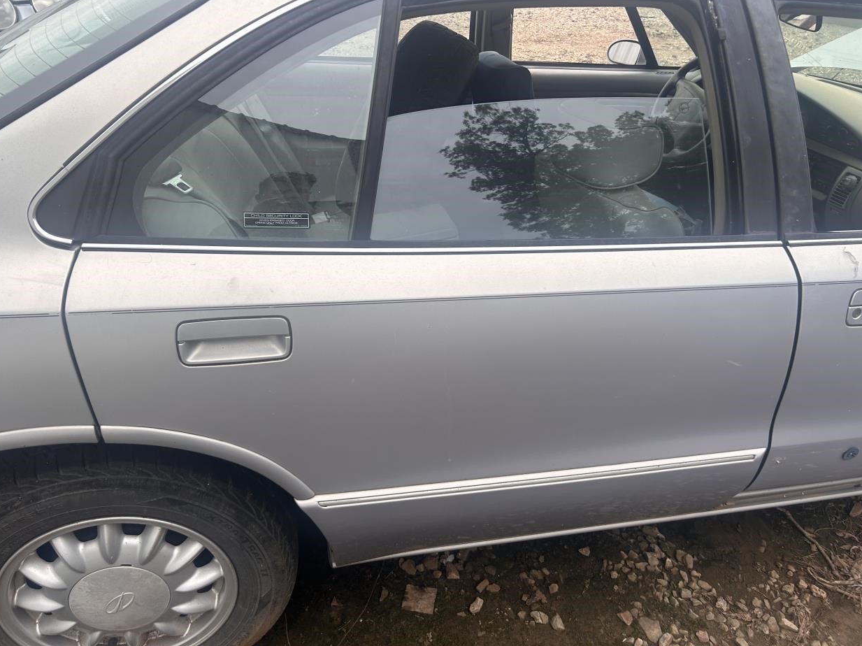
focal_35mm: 27
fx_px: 672
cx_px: 416
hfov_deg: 65.3
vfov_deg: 51.3
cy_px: 311
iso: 50
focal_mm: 5.7
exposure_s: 1/1531
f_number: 1.5
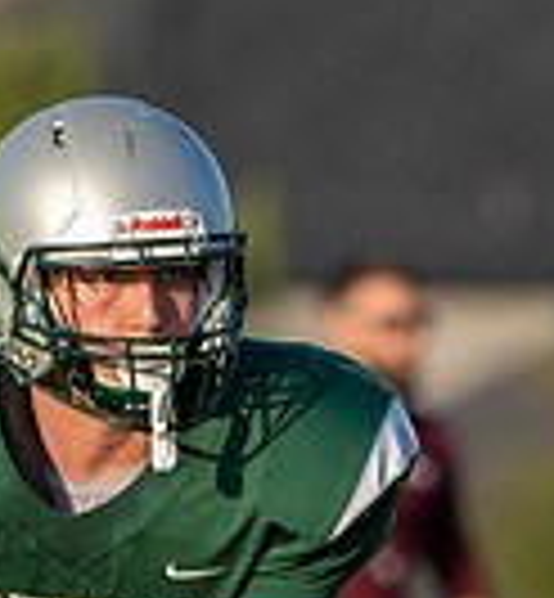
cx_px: 250
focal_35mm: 2252
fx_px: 42466
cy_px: 927
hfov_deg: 0.7
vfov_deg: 0.8
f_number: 5.6
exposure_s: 1/1250
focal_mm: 400
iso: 400
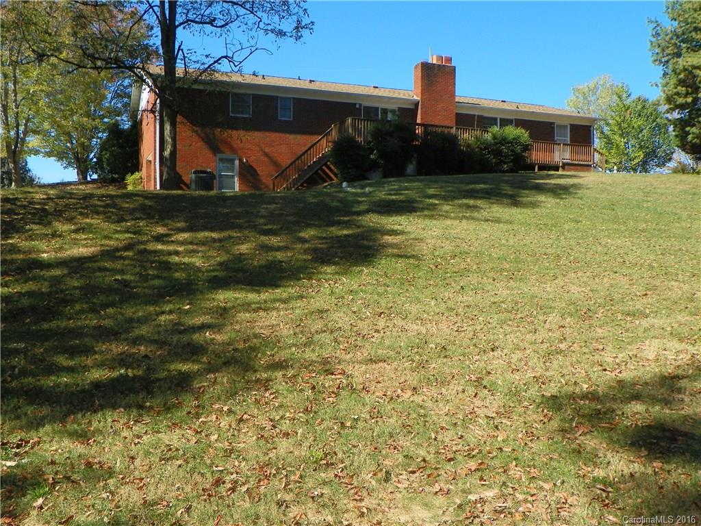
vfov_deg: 41.8
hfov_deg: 54.0
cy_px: 263
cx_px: 350
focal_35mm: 34
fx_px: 689
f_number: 4.5
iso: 64
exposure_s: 1/320
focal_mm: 6.1
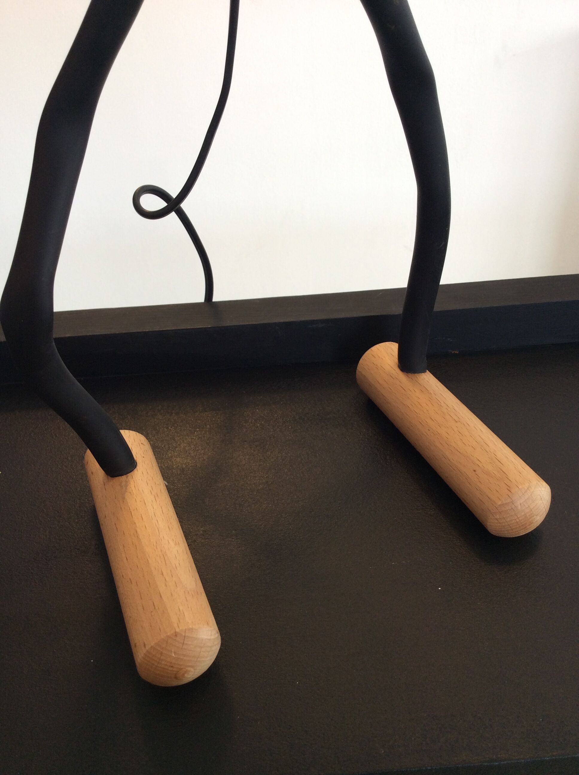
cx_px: 290
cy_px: 388
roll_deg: +4.2
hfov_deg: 44.1
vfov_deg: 56.9
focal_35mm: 32
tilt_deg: -37.1
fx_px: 716
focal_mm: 3.3
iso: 40
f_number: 2.4
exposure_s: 1/25
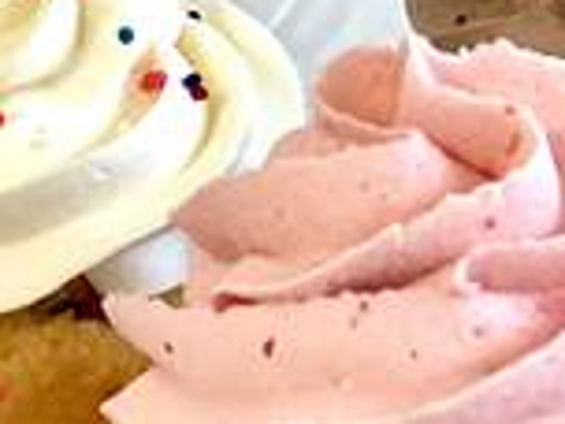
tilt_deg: -21.1
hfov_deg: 6.7
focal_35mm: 296
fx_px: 4831
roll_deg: -1.3
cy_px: 536
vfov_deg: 5.0
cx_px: 584
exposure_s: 1/40
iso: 250
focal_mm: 9
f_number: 2.8
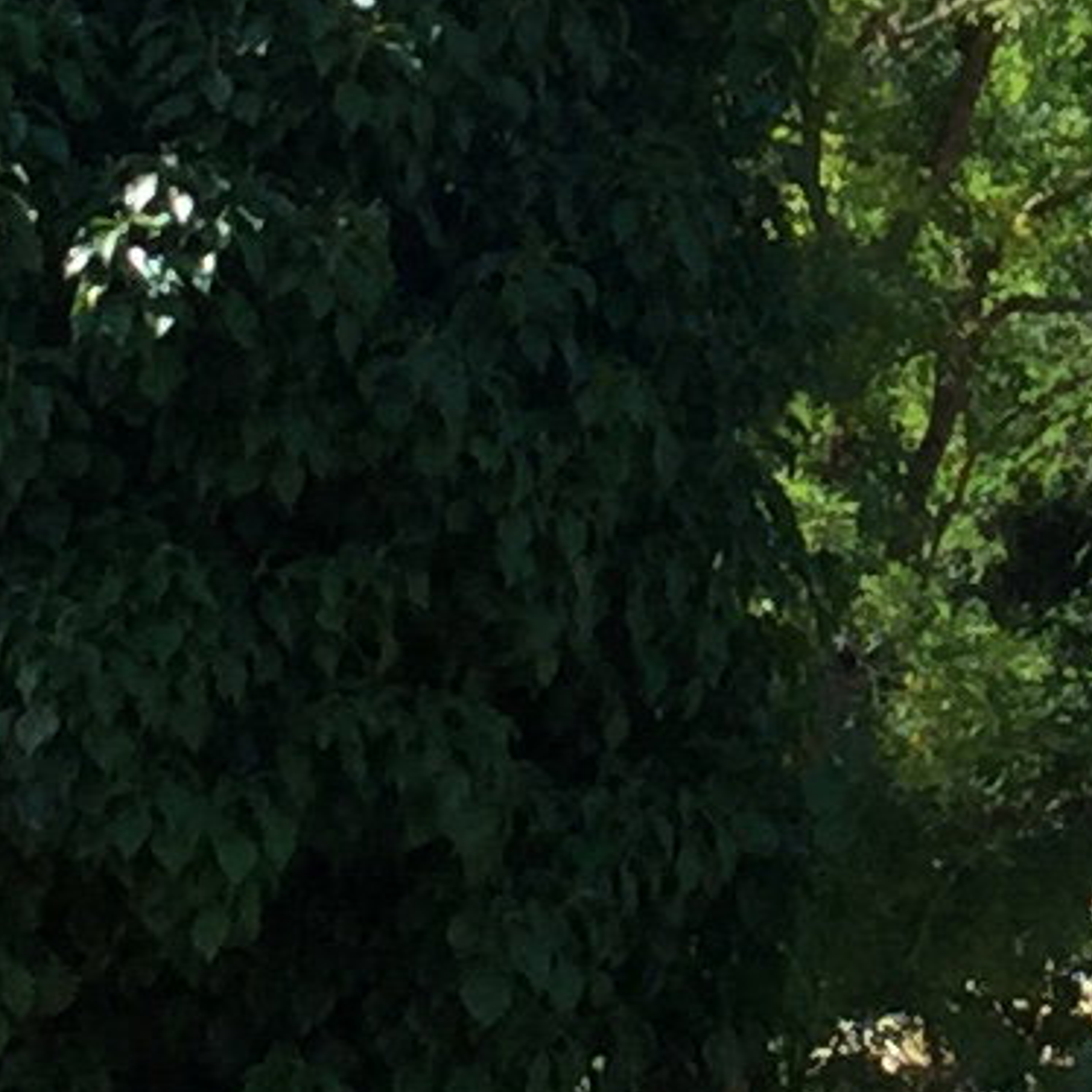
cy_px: -315
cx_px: 1320
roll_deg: -1.8
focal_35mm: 239
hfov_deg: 7.3
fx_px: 8530
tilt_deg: +17.5
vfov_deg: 7.3
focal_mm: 3.3
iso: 25
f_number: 2.4
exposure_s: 1/673
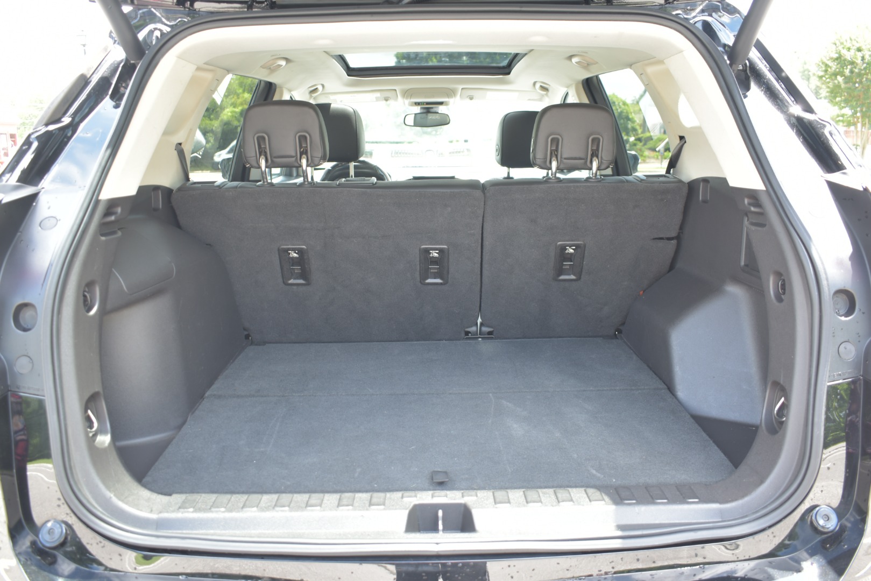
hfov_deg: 61.9
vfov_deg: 43.6
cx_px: 436
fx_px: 726
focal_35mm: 30
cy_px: 290
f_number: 3.8
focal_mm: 20
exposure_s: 1/20
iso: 100
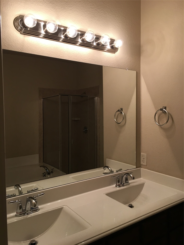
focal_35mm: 29
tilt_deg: -1.6
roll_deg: +0.3
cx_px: 92
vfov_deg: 61.7
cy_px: 122
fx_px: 206
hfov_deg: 48.2
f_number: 2.2
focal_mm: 4.15
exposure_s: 1/30
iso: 25
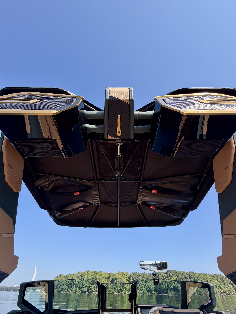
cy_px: 157
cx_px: 118
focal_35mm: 14
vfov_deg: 102.1
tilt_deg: +46.1
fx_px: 127
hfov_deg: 85.7
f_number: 2.2
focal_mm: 2.22
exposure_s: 1/770
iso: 40
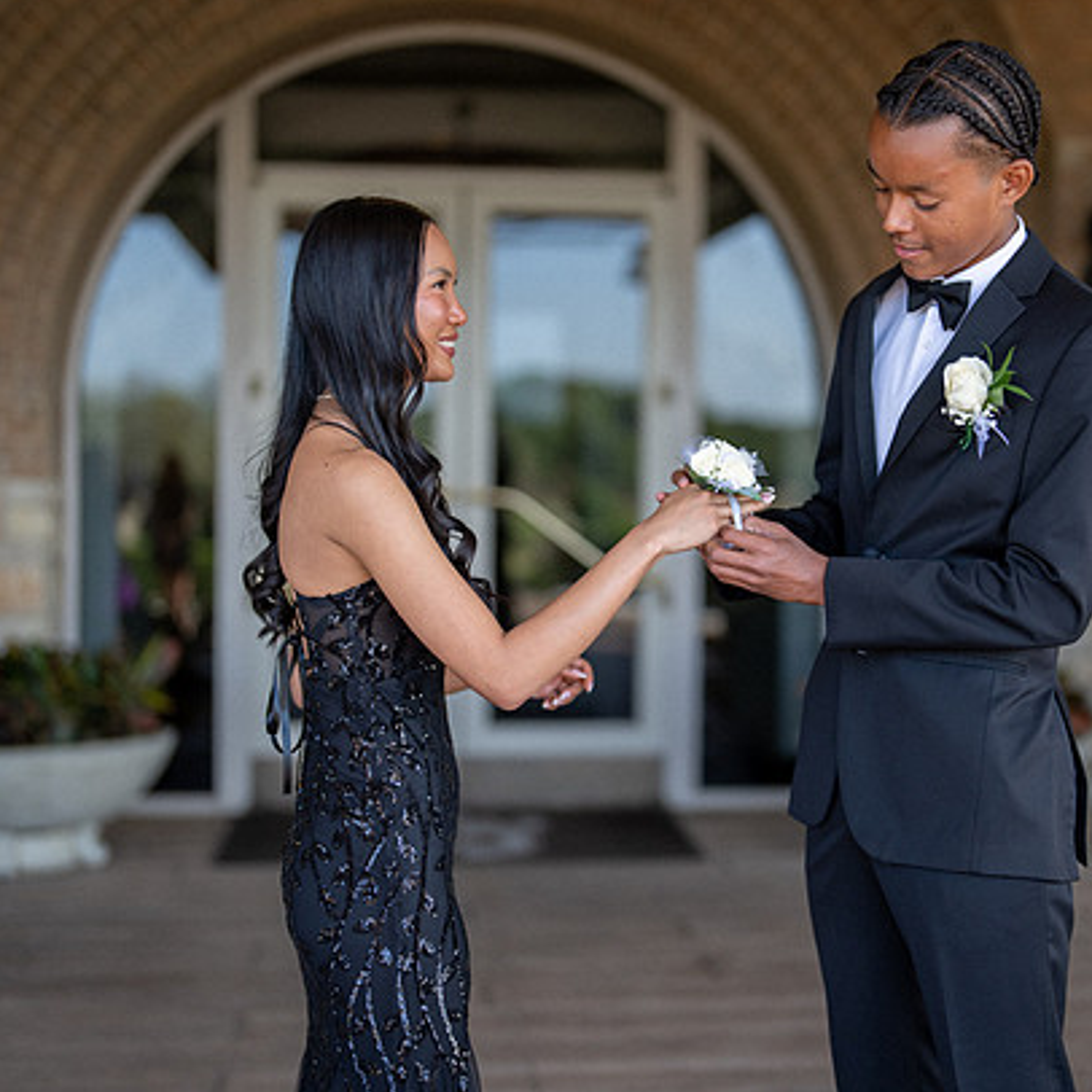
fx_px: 2391
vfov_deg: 25.7
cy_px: 539
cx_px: 692
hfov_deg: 25.6
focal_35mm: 67
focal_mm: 50
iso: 160
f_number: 1.3
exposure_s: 1/1250
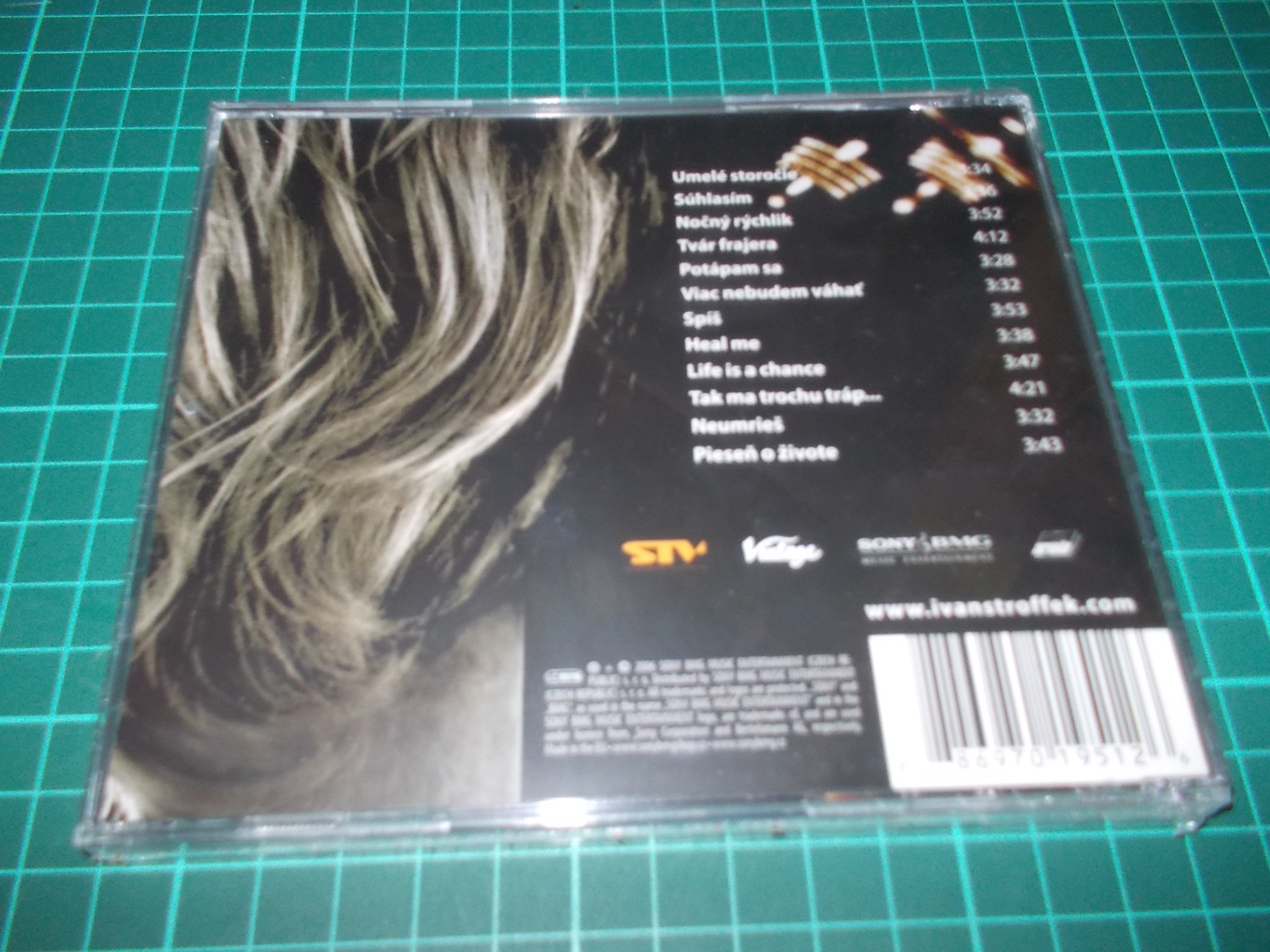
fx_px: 1064
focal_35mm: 29
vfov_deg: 48.2
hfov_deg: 61.7
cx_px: 635
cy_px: 476
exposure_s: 1/30
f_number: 3.3
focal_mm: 4.1
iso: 200
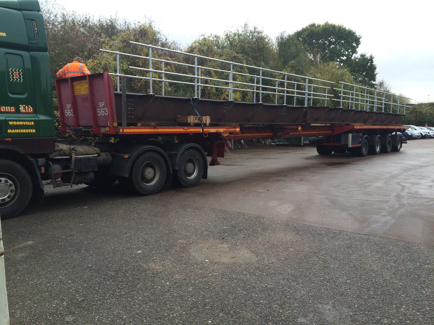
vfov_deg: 48.2
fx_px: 364
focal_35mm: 29
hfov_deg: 61.7
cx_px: 217
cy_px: 162
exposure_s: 1/423
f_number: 2.2
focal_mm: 4.15
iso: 32
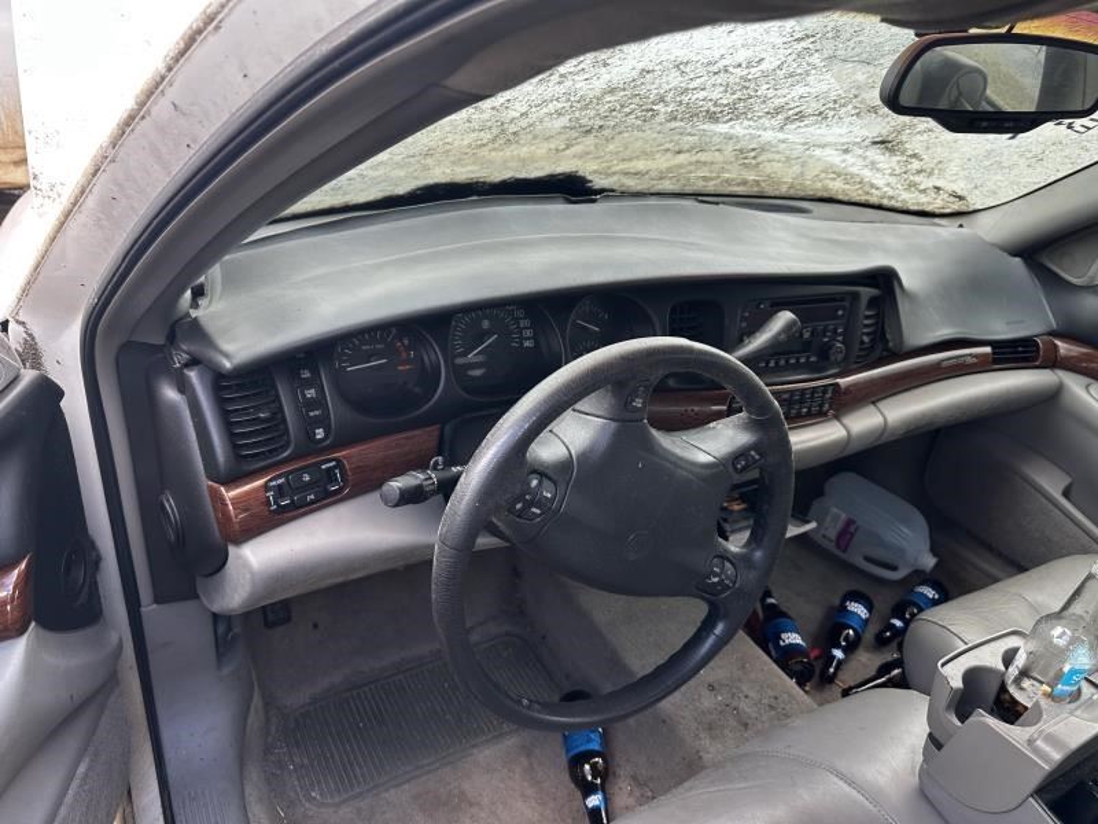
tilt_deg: -27.4
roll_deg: -8.3
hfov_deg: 71.6
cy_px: 412
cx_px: 549
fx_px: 761
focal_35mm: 24
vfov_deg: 56.8
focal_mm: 6.86
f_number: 1.78
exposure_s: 1/216
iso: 64
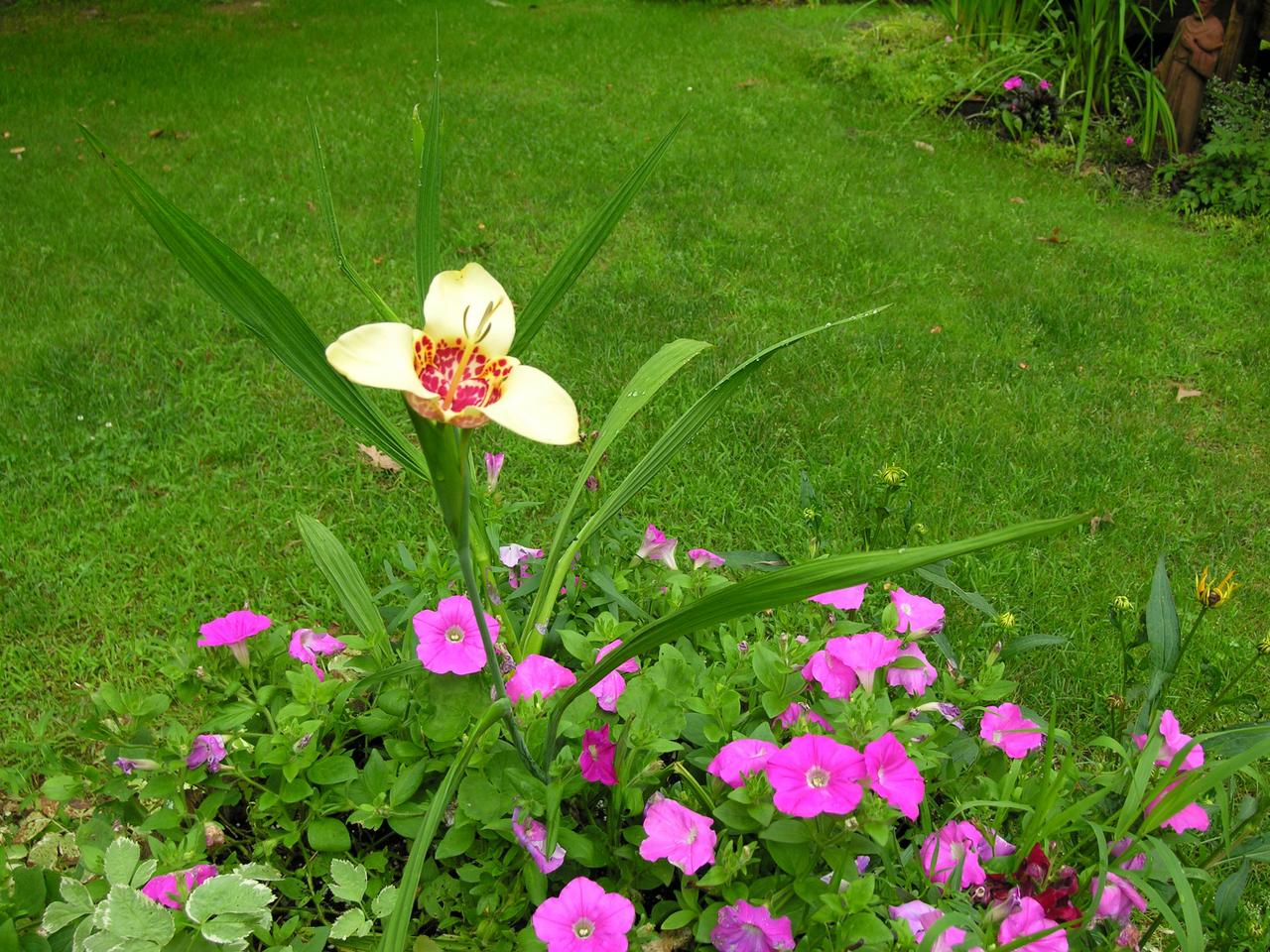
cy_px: 476
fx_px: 1357
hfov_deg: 50.1
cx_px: 635
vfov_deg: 38.7
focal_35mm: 37
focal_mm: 9.3
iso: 50
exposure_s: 1/54.2
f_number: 3.4
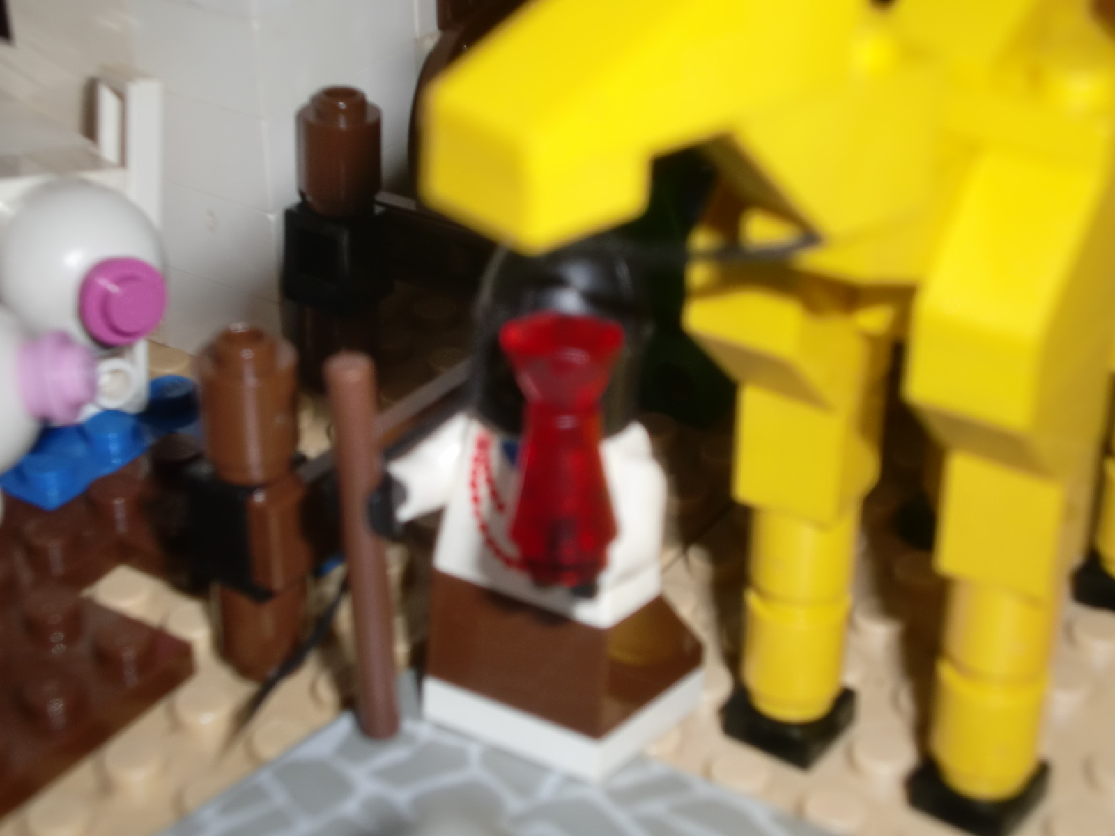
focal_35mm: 67
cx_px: 558
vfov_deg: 21.9
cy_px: 418
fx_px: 2158
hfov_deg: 29.0
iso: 64
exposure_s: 1/20
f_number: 4.3
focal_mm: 11.16
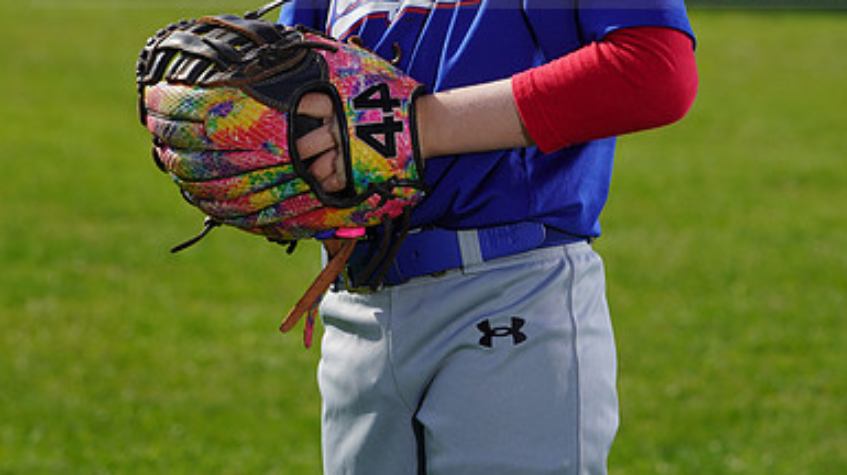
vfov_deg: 4.5
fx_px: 6060
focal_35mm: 270
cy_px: -62
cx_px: 424
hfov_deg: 8.0
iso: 100
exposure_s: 1/250
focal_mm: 171
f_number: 10
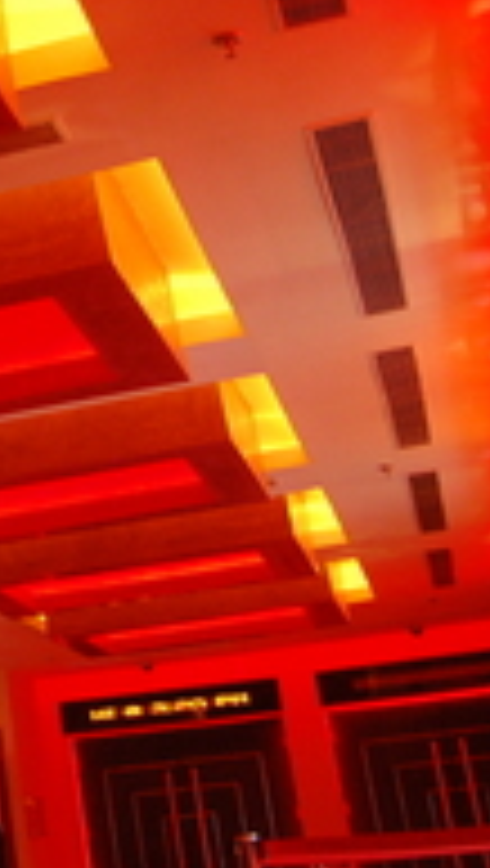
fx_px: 1681
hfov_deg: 14.5
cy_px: 252
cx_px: -396
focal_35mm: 73
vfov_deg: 28.6
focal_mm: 18
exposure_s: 1/13
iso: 800
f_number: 3.5
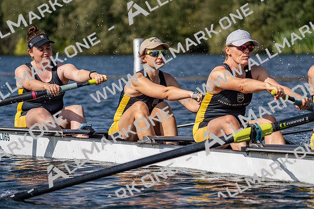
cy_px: 104
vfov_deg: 6.0
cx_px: 157
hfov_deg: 8.9
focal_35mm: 230
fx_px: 2006
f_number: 5.6
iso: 125
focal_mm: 230
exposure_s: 1/1600
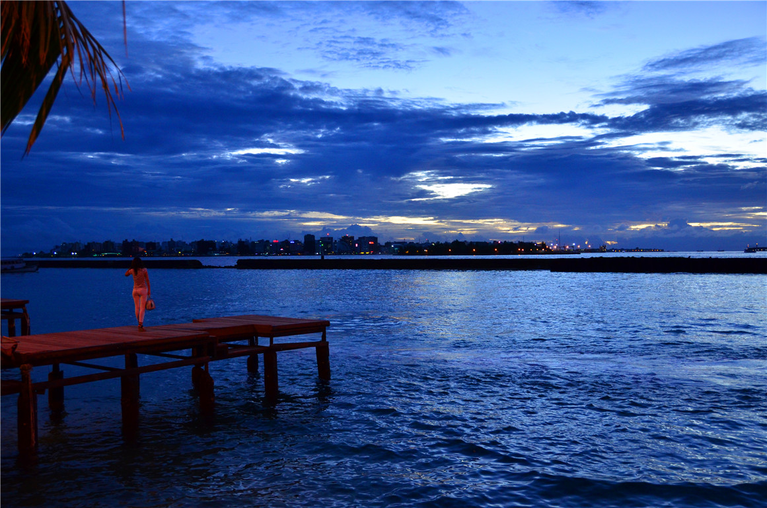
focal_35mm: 33
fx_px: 701
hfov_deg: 57.3
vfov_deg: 39.8
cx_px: 384
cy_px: 254
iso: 800
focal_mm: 22
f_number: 3.8
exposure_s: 1/50
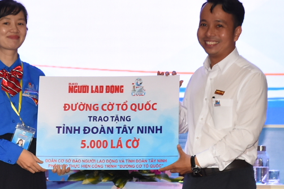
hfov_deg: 8.5
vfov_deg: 5.7
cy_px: 8
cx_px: 90
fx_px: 1910
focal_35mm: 242
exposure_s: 1/125
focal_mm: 50
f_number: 5
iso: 800
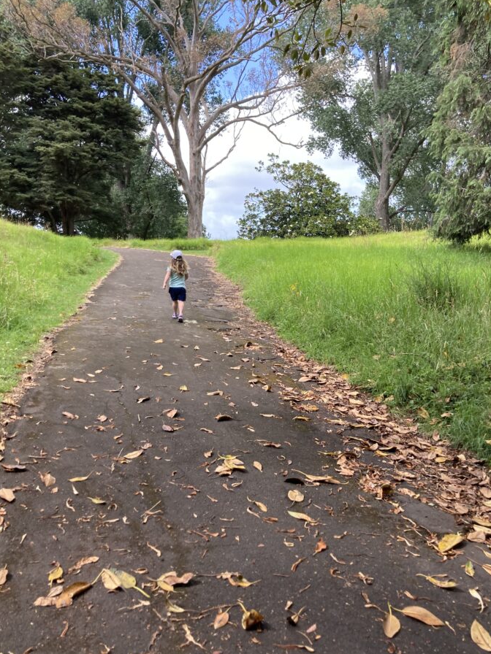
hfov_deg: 44.1
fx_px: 605
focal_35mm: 32
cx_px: 232
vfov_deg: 56.8
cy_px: 343
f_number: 1.8
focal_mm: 3.99
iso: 20
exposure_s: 1/240
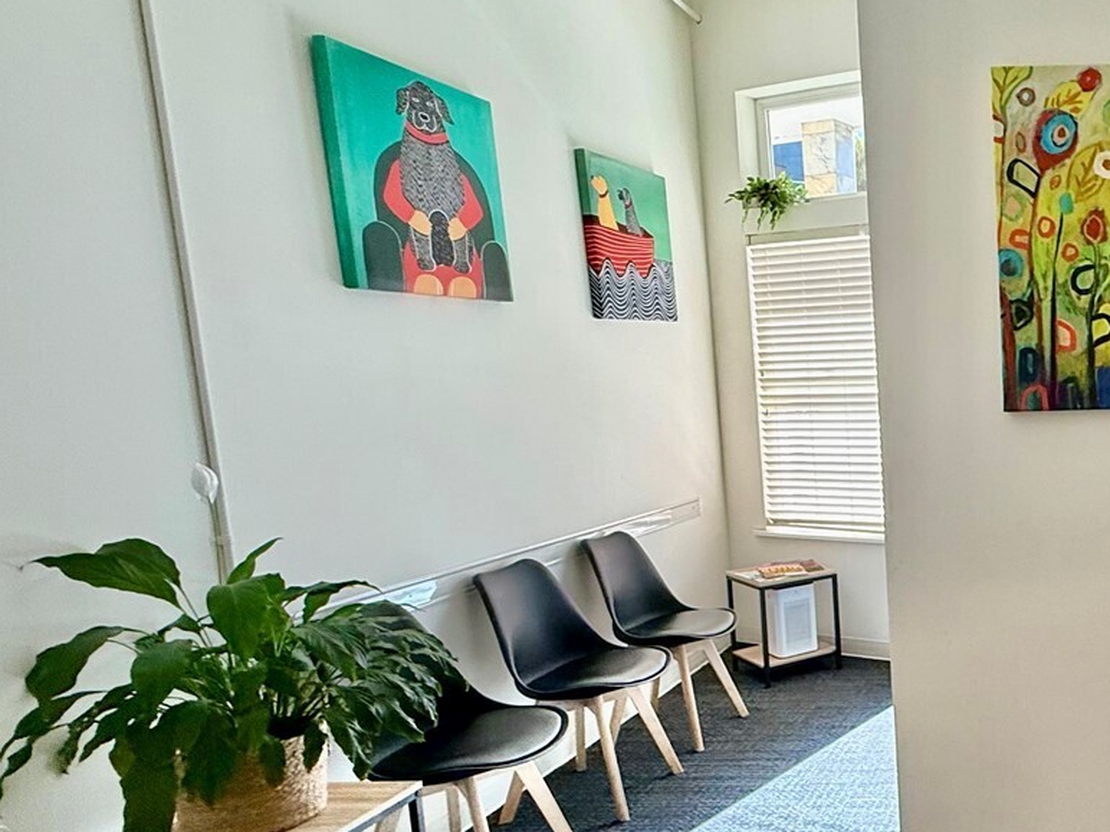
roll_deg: +0.5
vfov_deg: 47.9
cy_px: 501
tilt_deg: -7.5
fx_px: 930
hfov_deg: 50.2
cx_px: 1106
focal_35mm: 29
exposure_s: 1/120
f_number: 2.2
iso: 160
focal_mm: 2.22
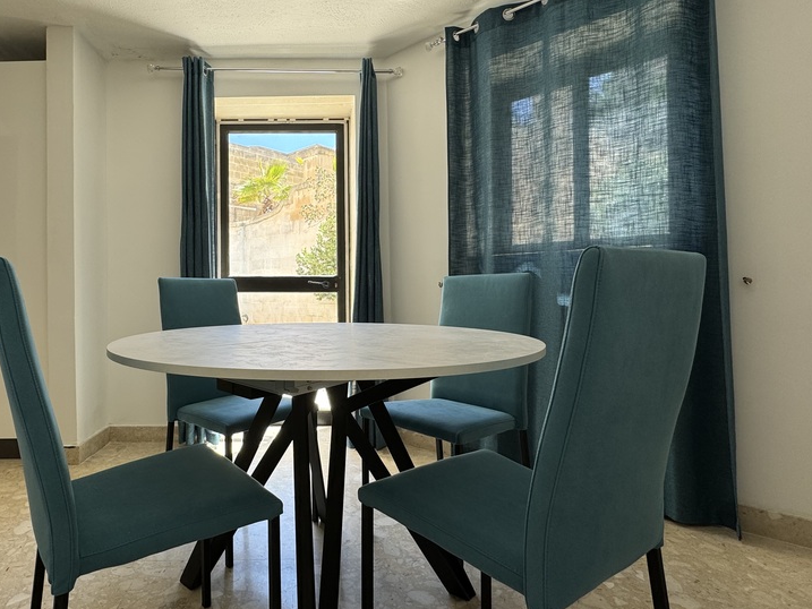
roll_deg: +0.0
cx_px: 302
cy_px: 289
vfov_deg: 65.9
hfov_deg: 80.2
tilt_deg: +0.9
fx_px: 469
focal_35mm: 20
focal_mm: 2.22
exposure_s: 1/131
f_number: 2.2
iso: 40
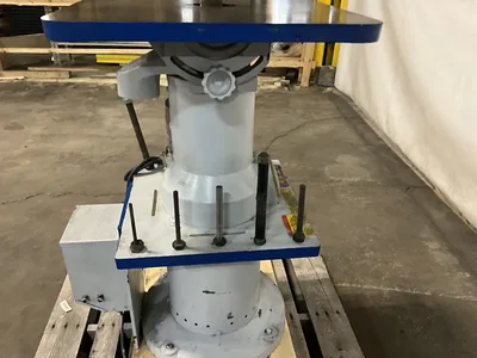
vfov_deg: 48.2
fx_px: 400
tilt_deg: -29.0
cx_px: 238
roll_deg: -3.0
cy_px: 179
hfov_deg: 61.7
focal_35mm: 29
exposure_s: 1/35
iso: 320
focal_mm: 3
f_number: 1.8
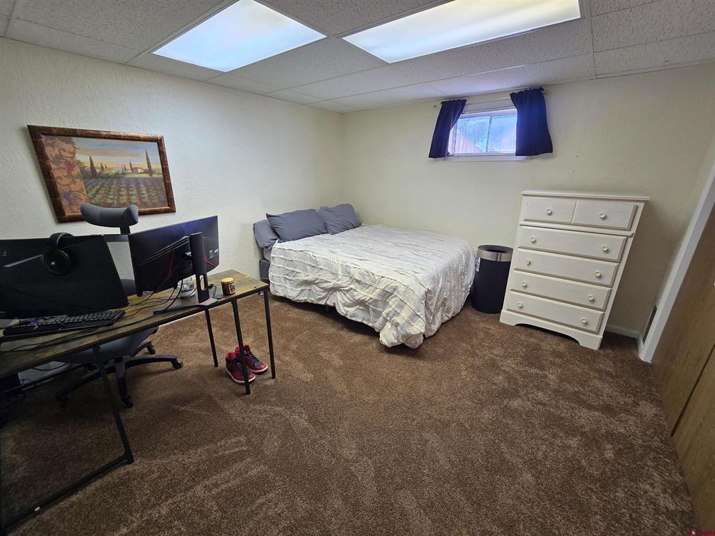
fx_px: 269
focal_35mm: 13
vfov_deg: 89.9
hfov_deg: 106.2
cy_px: 268
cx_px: 358
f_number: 2.2
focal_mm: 2.2
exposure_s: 1/60
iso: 64
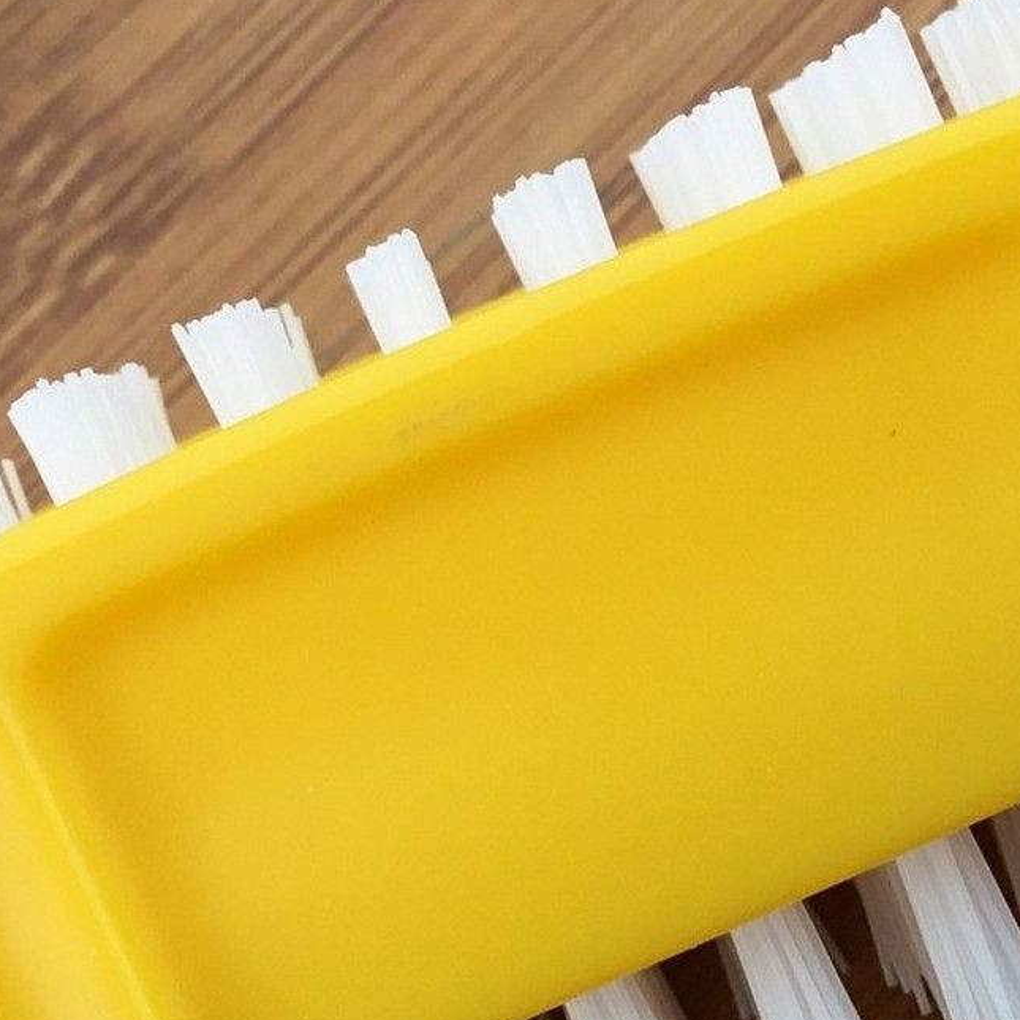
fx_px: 2834
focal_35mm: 85
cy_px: 648
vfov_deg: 20.4
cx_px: 639
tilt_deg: -67.1
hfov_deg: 20.4
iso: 25
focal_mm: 3.3
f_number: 2.4
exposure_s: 1/199
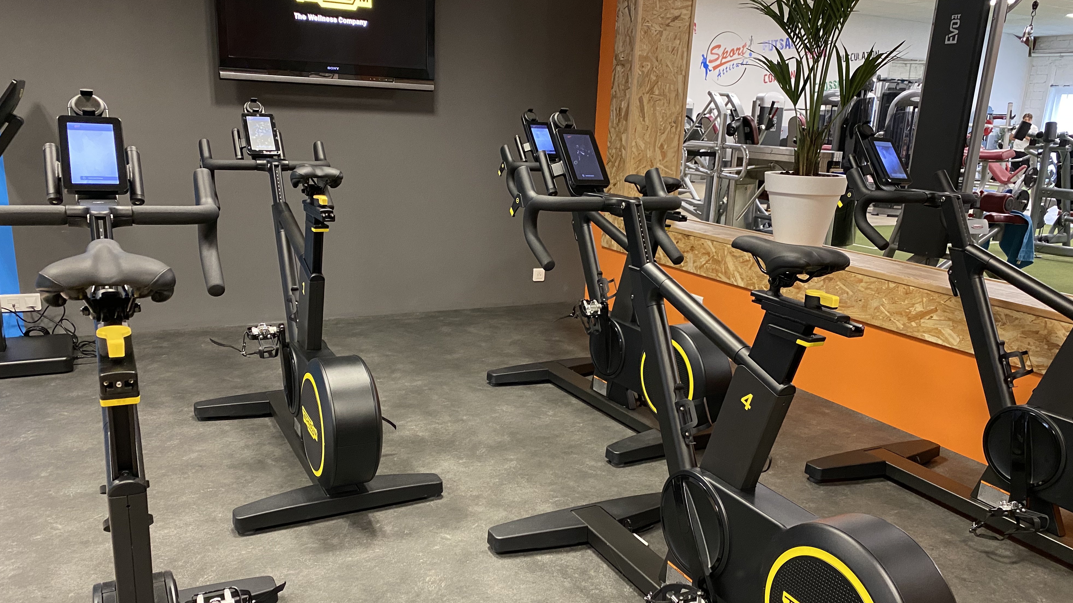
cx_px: 541
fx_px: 825
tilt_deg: -16.1
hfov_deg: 66.1
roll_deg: -1.9
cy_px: 352
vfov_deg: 40.1
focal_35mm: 29
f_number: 1.8
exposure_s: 1/50
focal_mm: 4.25
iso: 400
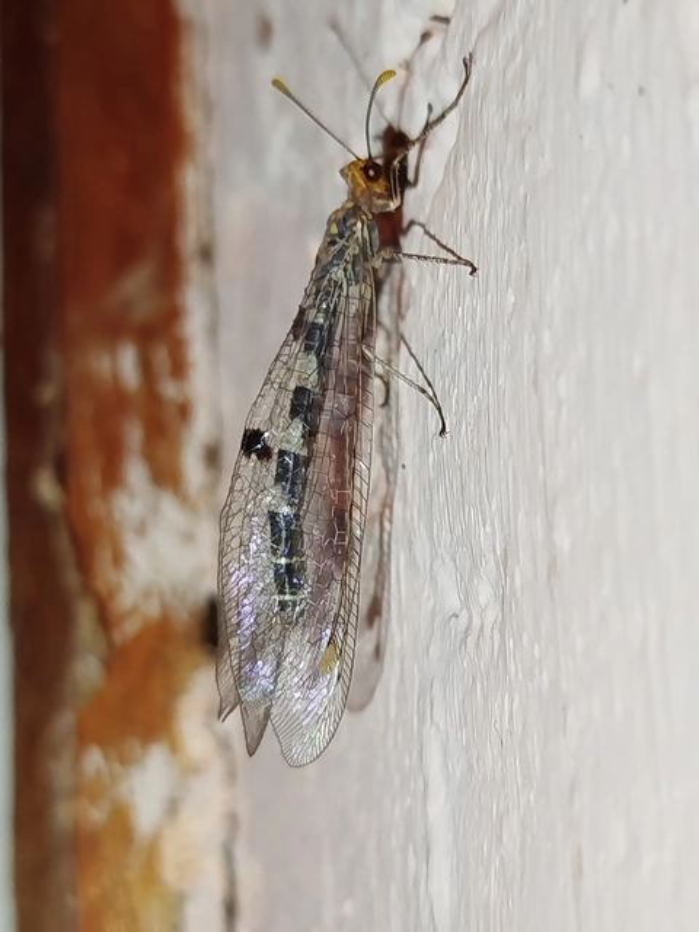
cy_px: 466
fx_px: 1939
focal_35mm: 72
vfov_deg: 27.0
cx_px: 350
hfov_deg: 20.4
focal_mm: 5.31
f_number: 1.7
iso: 100
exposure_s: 1/50
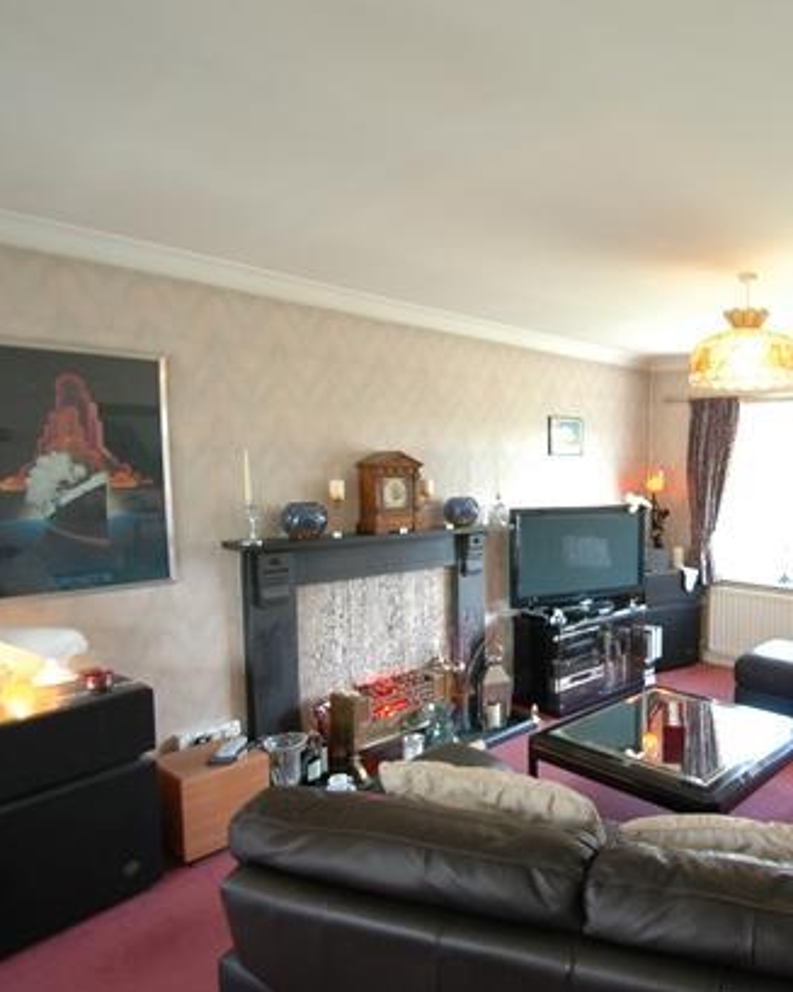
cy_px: 512
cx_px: 638
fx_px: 646
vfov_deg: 75.0
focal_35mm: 22
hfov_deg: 58.2
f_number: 3.5
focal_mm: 10
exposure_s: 1/20
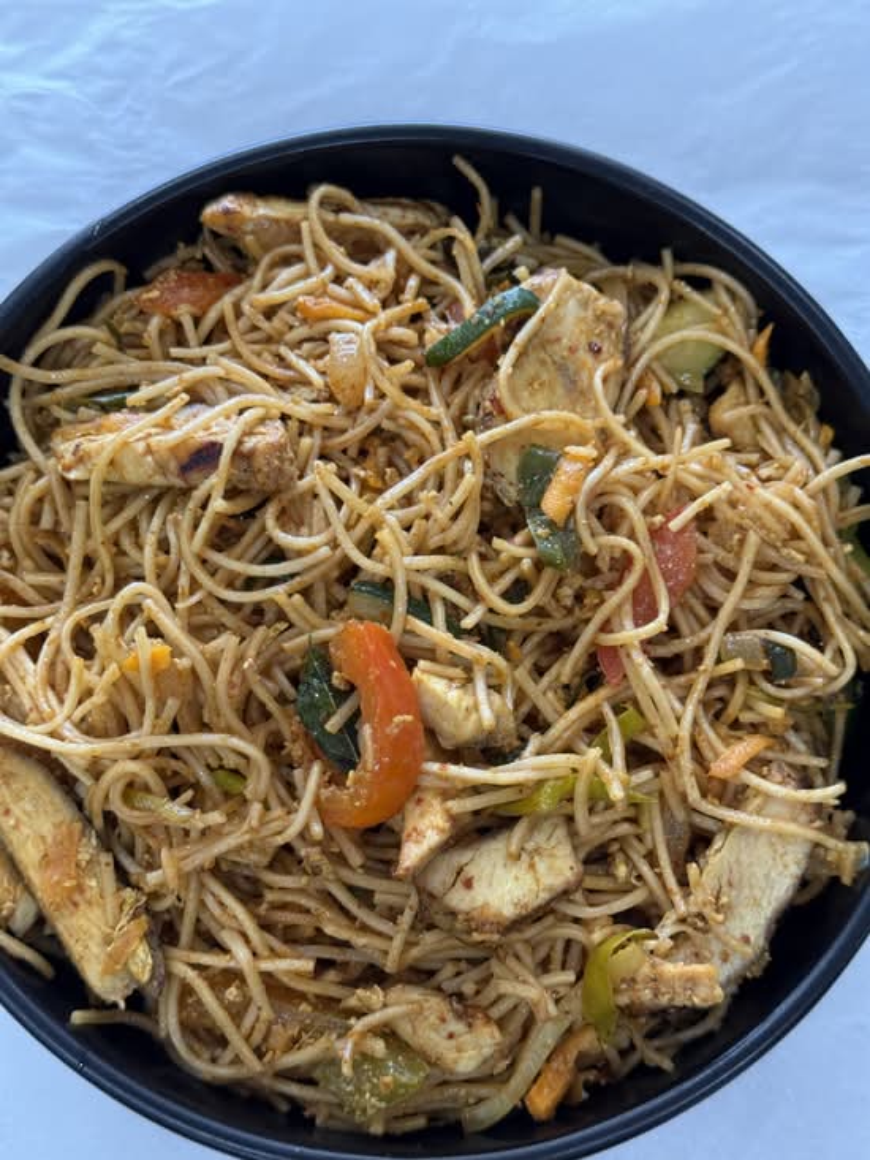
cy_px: 580
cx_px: 435
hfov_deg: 30.3
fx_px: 1608
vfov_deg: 39.7
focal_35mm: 48
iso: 80
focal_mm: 6.76
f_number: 1.78
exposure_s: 1/60
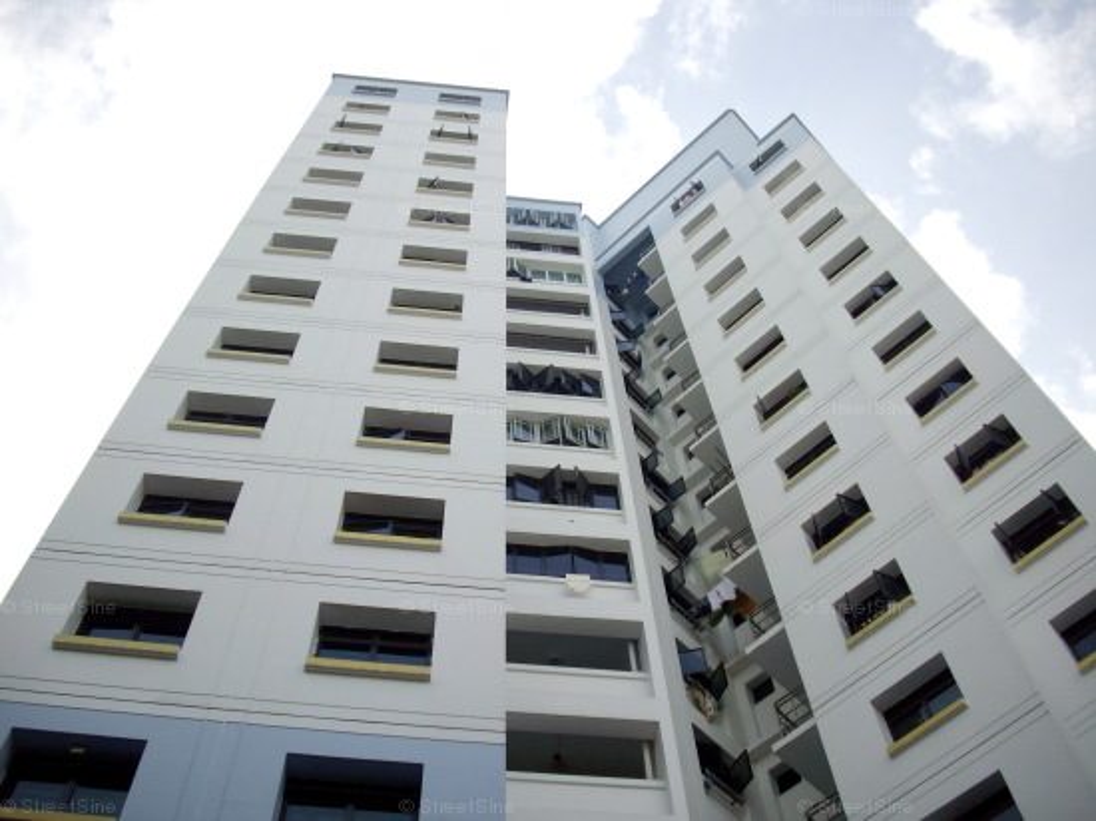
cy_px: 410
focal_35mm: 37
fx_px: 1171
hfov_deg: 50.2
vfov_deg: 38.6
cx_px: 548
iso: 80
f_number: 5.6
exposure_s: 1/200
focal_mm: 6.2
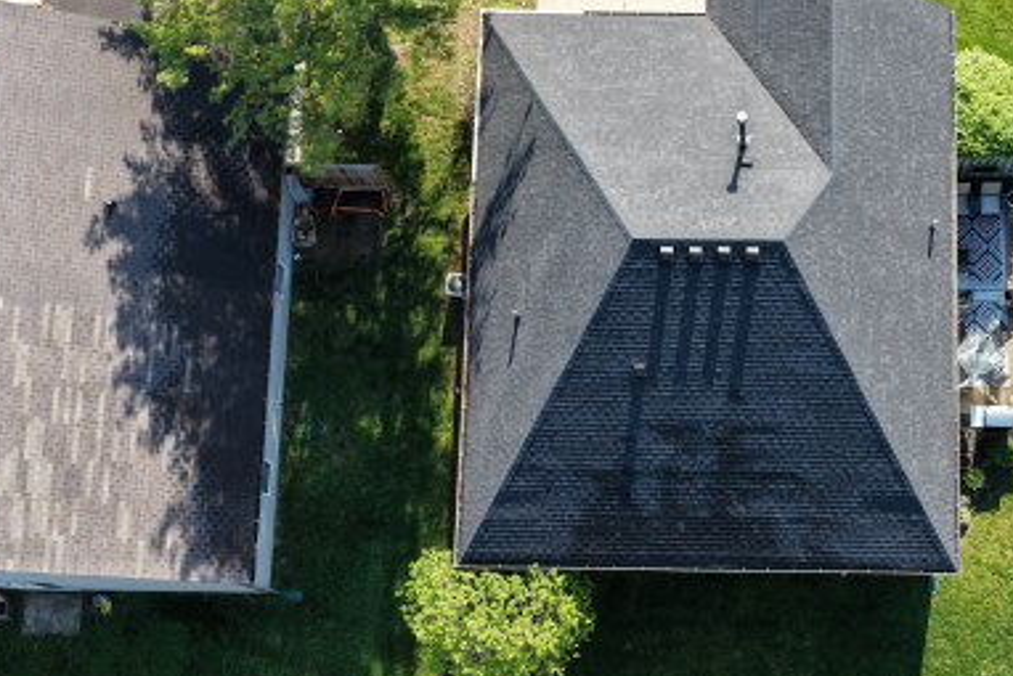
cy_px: 403
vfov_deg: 24.6
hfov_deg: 35.5
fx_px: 1548
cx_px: 748
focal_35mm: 55
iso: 160
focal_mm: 14.45
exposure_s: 1/400
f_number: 2.8
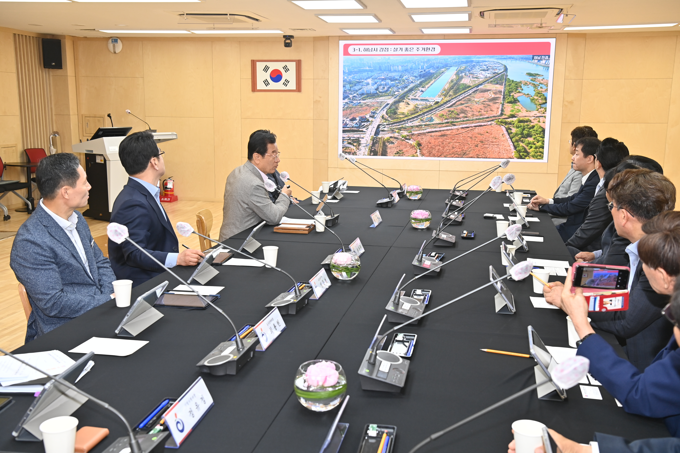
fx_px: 718
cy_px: 226
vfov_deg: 35.1
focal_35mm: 38
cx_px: 340
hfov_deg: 50.7
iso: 800
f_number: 5.6
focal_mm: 38
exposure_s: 1/100
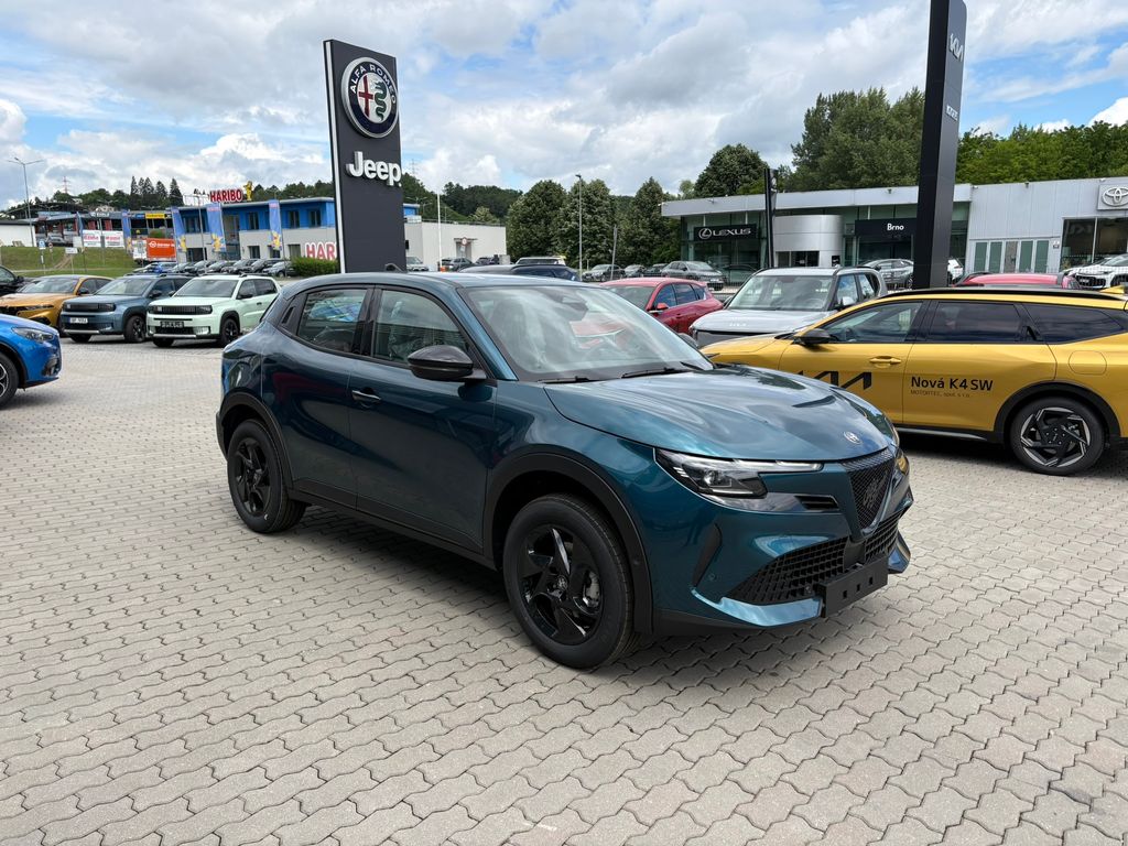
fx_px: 847
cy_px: 423
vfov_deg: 53.1
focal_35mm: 26
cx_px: 564
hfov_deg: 67.3
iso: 50
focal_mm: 5.96
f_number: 1.6
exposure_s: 1/2451
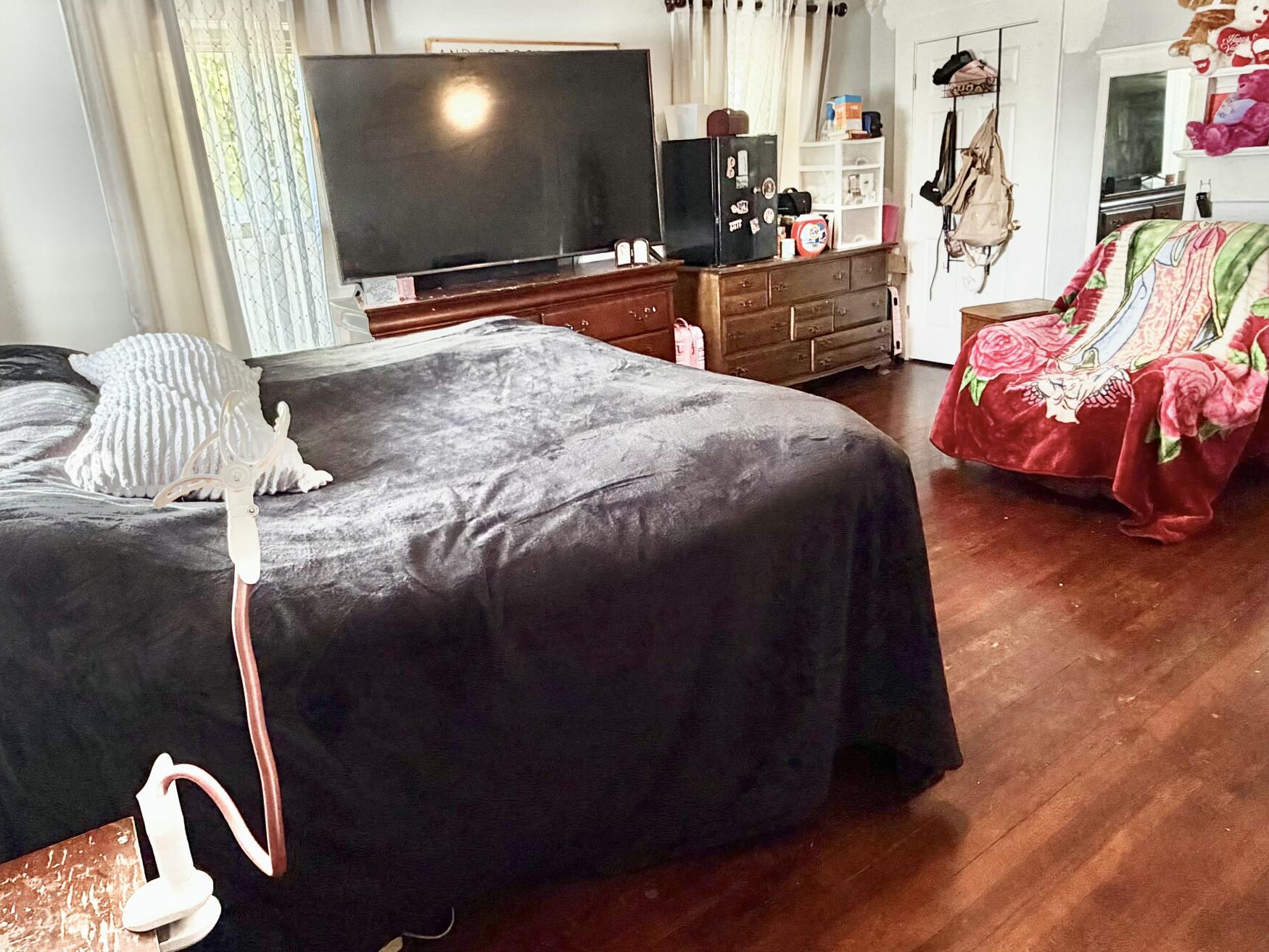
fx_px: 880
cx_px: 629
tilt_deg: -15.9
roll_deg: +4.2
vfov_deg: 56.7
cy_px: 426
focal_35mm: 24
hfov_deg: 71.6
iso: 320
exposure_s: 1/60
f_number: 2.2
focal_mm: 2.22
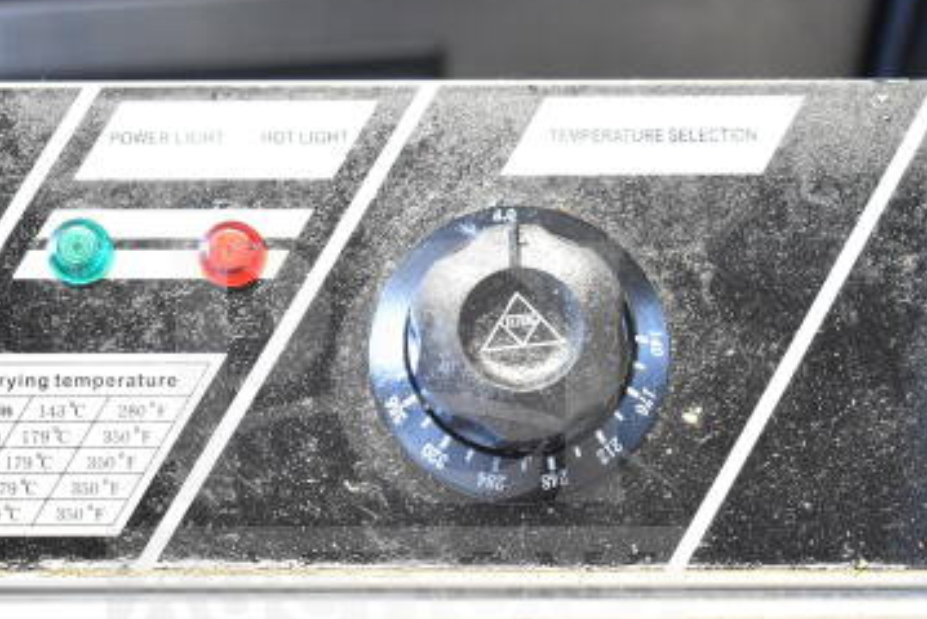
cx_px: 395
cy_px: 445
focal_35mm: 74
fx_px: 1903
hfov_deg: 27.3
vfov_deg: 18.4
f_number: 4.2
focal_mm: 29
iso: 3200
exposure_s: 1/50
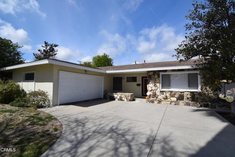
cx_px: 118
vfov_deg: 72.1
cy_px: 78
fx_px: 108
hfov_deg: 95.0
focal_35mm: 16
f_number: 10
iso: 200
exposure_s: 1/500
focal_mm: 11
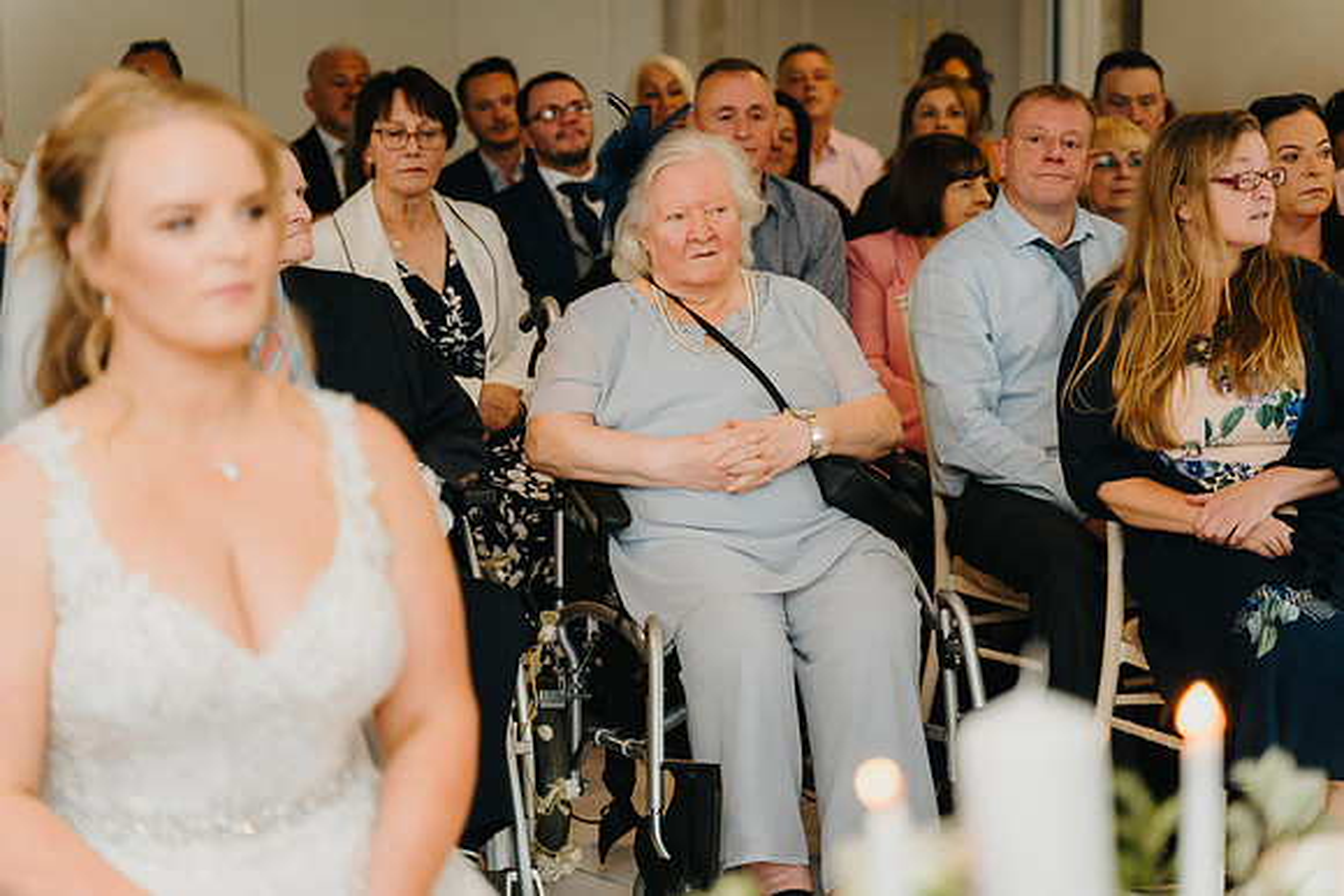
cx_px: 672
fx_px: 2801
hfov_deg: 27.0
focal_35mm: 75
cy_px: 448
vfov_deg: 18.2
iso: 1000
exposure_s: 1/200
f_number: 2.8
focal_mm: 75
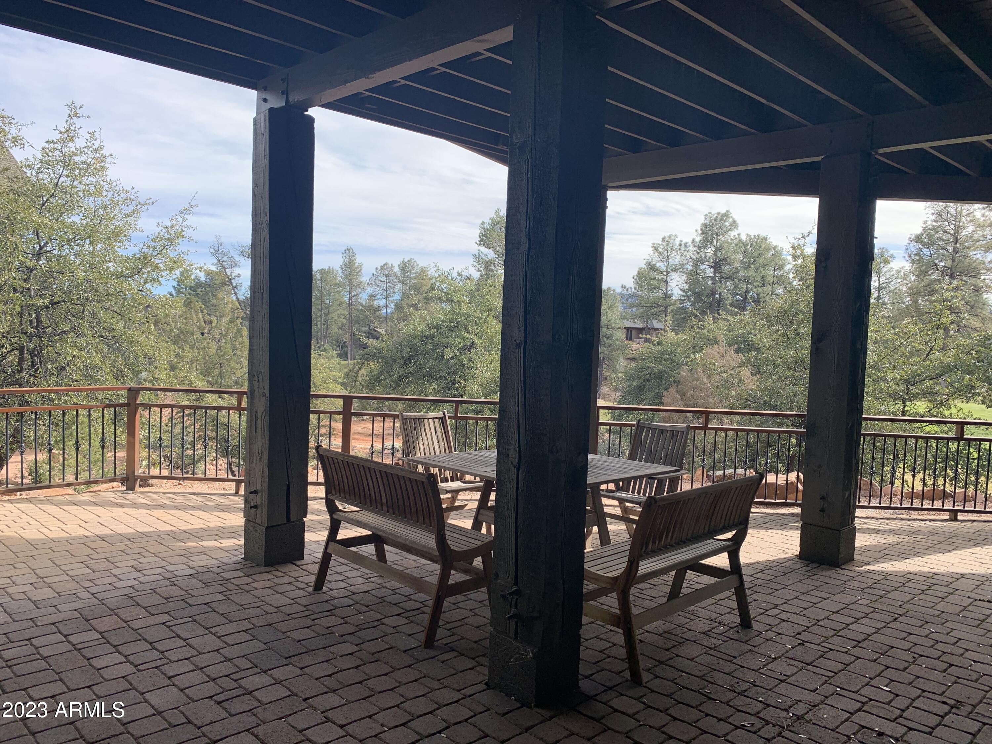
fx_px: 745
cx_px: 496
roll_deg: -2.2
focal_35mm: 26
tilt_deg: -2.1
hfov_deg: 67.3
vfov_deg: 53.1
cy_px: 372
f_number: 1.8
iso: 25
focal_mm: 4.25
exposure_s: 1/759
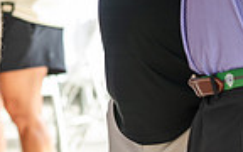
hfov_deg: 6.0
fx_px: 2318
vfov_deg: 3.7
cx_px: 20
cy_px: -87
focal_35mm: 350
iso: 320
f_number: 3.5
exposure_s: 1/250
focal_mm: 85
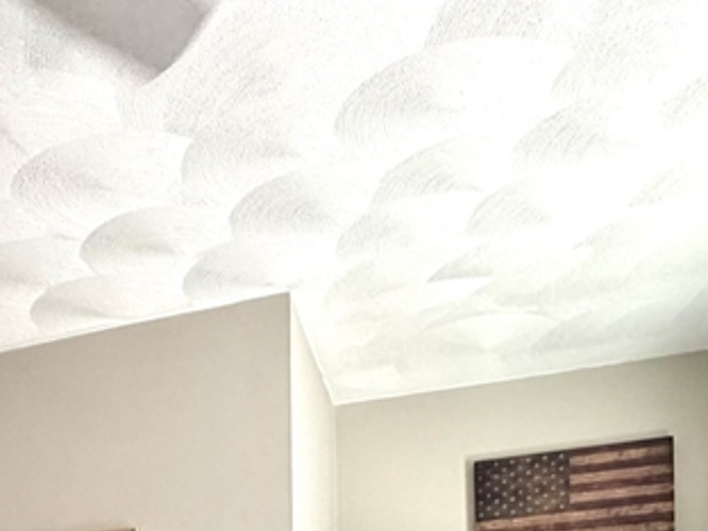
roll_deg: +1.5
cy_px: 767
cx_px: 91
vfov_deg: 25.1
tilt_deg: +0.1
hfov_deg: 38.8
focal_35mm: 46
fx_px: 941
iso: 320
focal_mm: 2.22
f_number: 2.2
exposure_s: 1/85
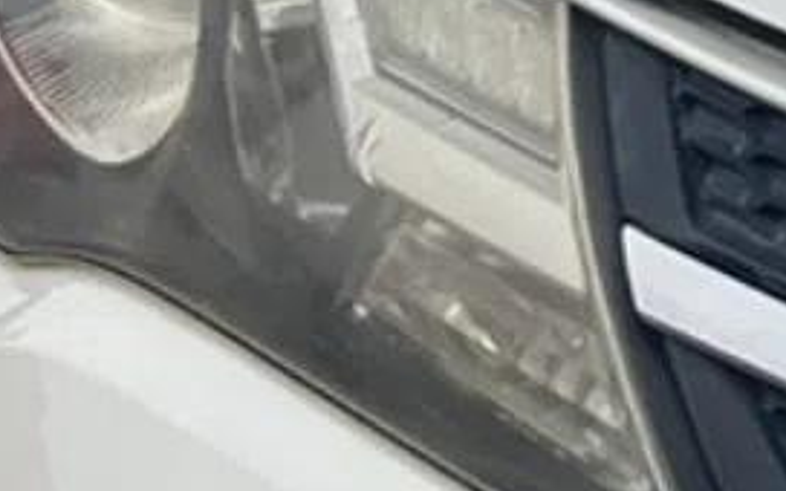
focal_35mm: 270
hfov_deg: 6.8
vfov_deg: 4.9
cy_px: 443
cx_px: 2641
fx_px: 5784
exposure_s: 1/1838
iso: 50
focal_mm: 5.7
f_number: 1.5
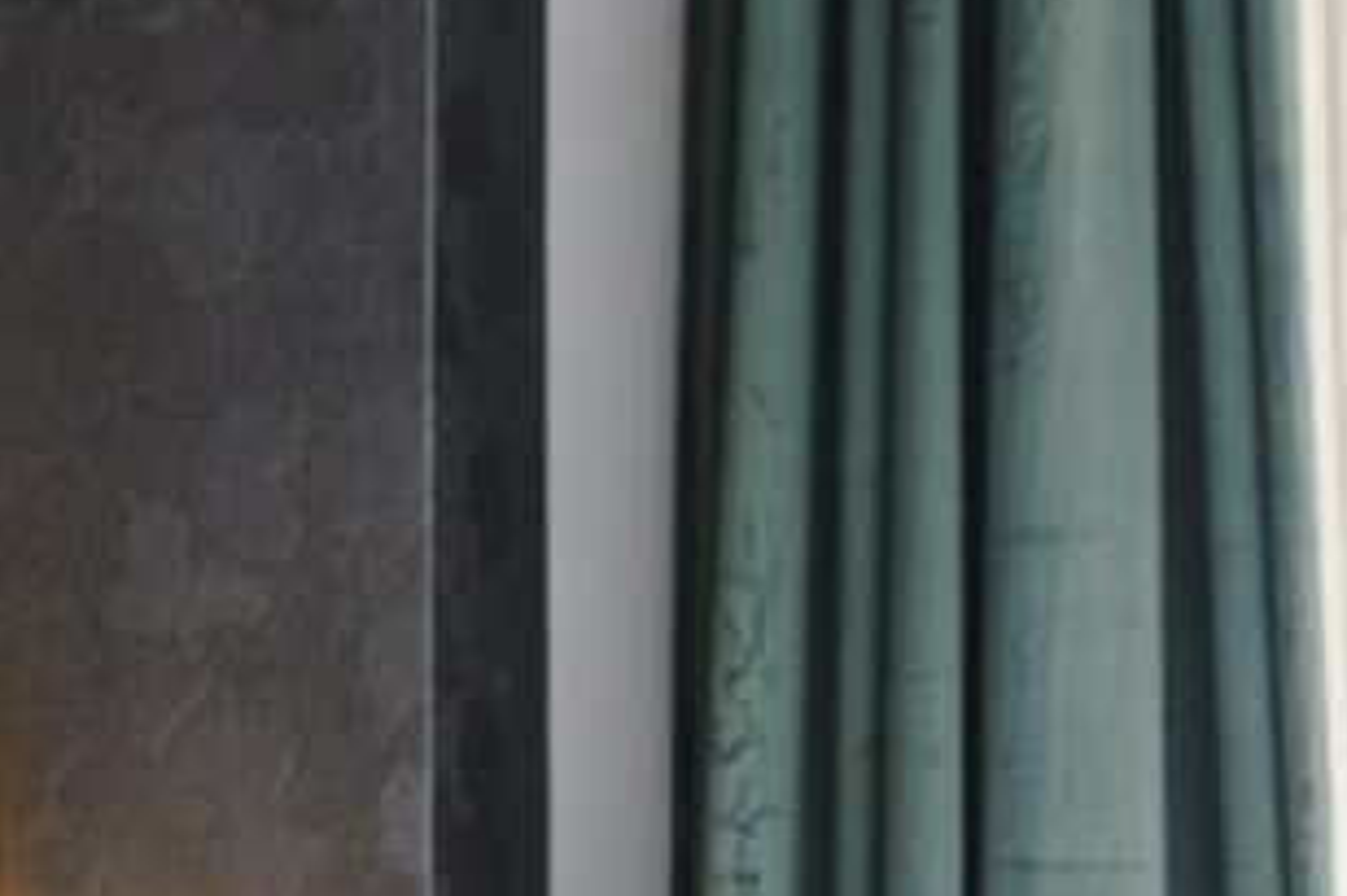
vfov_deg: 8.3
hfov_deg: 11.6
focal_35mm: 158
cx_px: -1391
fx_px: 5908
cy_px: 1652
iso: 320
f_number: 6.4
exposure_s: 1/125
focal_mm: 24
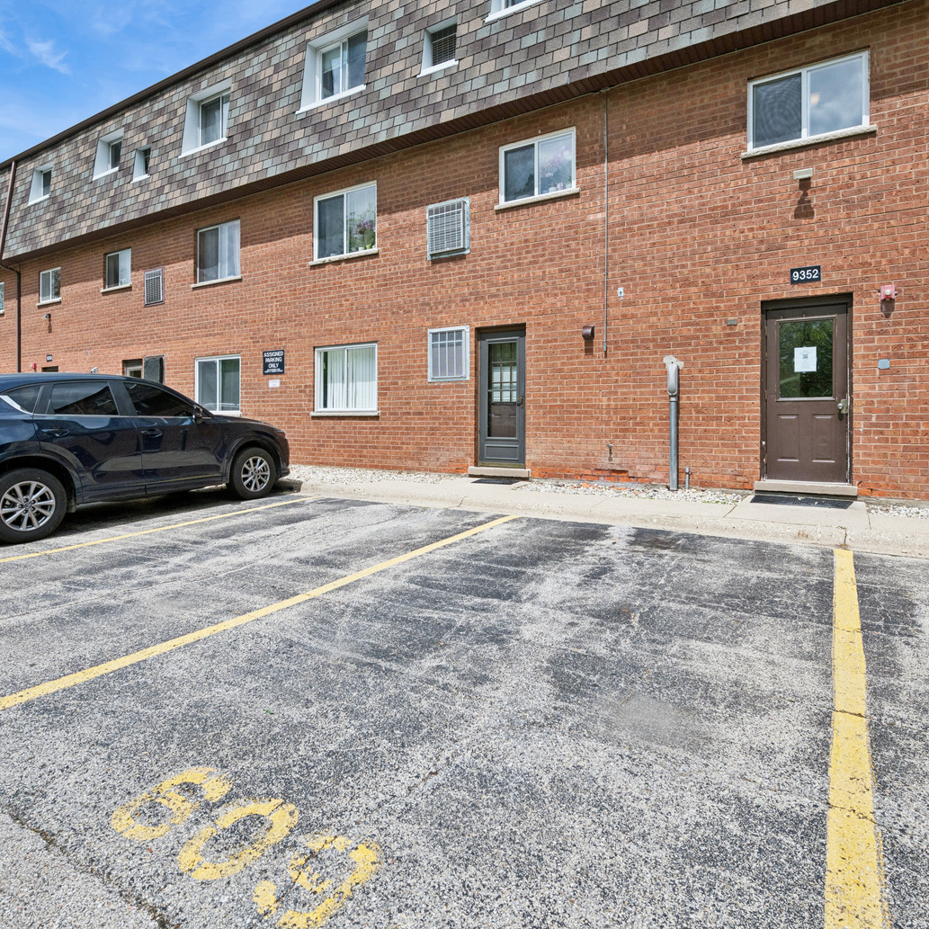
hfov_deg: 74.8
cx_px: 460
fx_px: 607
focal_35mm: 20
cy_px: 450
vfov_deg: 74.8
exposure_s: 1/2000
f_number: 8
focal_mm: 15
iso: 400
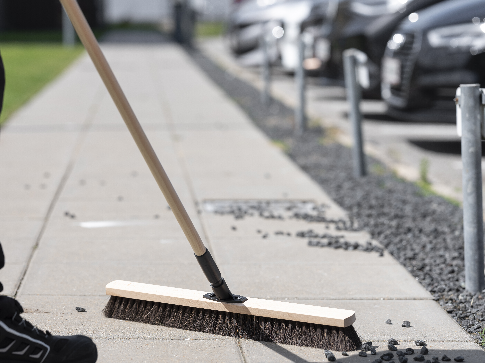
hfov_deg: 17.6
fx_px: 1569
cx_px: 194
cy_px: 231
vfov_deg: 13.2
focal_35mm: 112
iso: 100
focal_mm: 110
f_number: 3.6
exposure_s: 1/1000
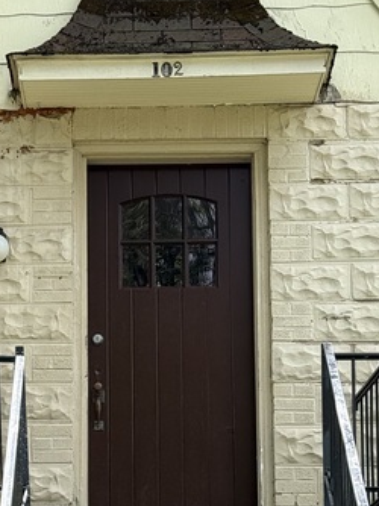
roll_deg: -1.6
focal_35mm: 115
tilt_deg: +14.7
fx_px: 1681
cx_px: 14
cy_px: 395
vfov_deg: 17.0
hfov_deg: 12.7
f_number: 1.78
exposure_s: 1/1575
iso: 64
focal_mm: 6.76
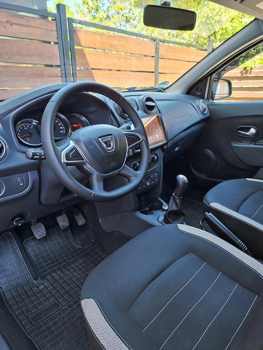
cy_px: 175
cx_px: 132
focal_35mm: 23
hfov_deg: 58.9
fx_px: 233
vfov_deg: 73.9
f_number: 1.8
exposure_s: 1/100
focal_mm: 5.54
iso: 100
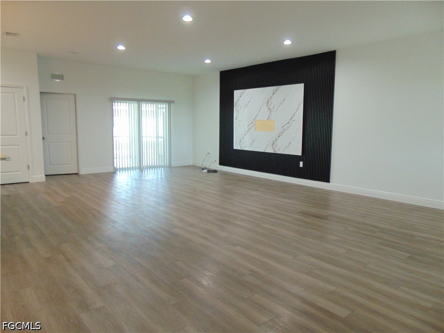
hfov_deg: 69.4
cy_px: 166
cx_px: 222
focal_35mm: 25
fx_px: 321
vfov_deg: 54.9
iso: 250
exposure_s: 1/30
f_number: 3
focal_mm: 4.5
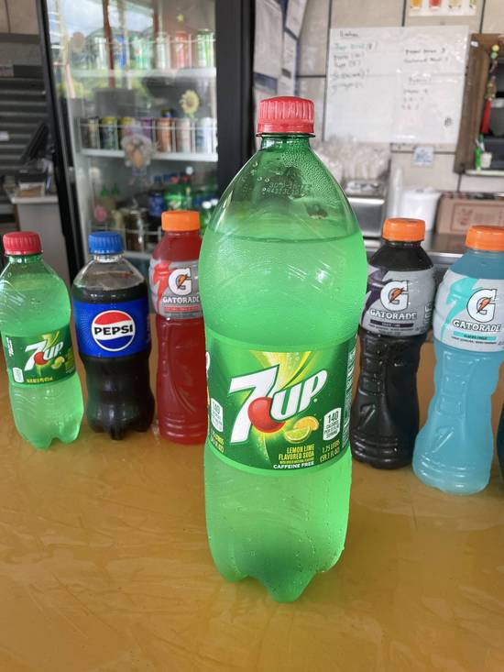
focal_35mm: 26
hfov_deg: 53.1
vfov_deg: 67.3
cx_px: 252
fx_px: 505
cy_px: 336
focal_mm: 4.2
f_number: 1.6
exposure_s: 1/121
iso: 64
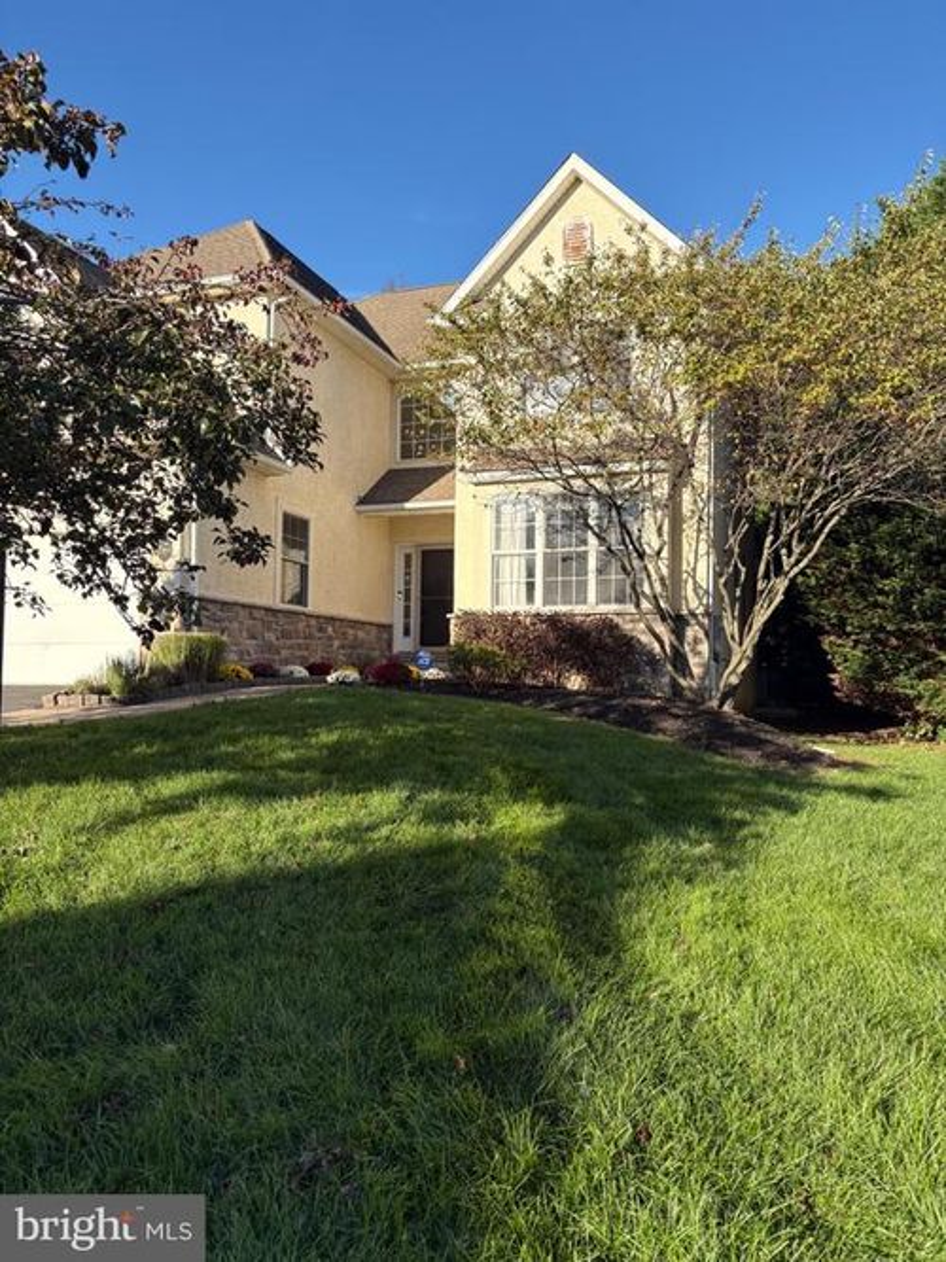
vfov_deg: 67.3
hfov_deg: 53.0
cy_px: 631
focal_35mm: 26
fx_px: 948
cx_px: 473
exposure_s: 1/2012
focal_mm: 5.96
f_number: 1.6
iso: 64
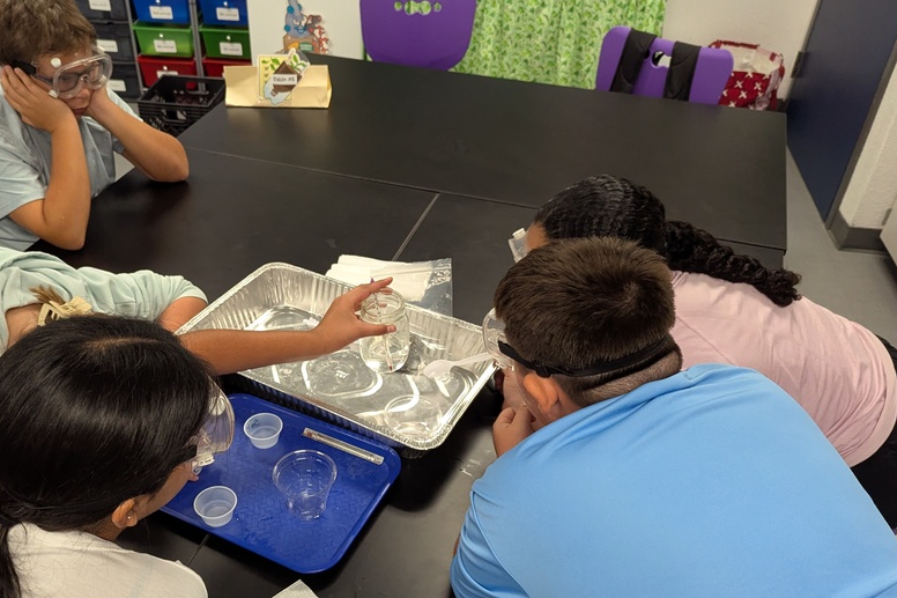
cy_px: 371
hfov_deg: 56.9
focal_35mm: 33
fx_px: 822
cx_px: 366
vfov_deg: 39.7
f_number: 1.85
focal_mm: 6.81
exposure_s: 1/213
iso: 672
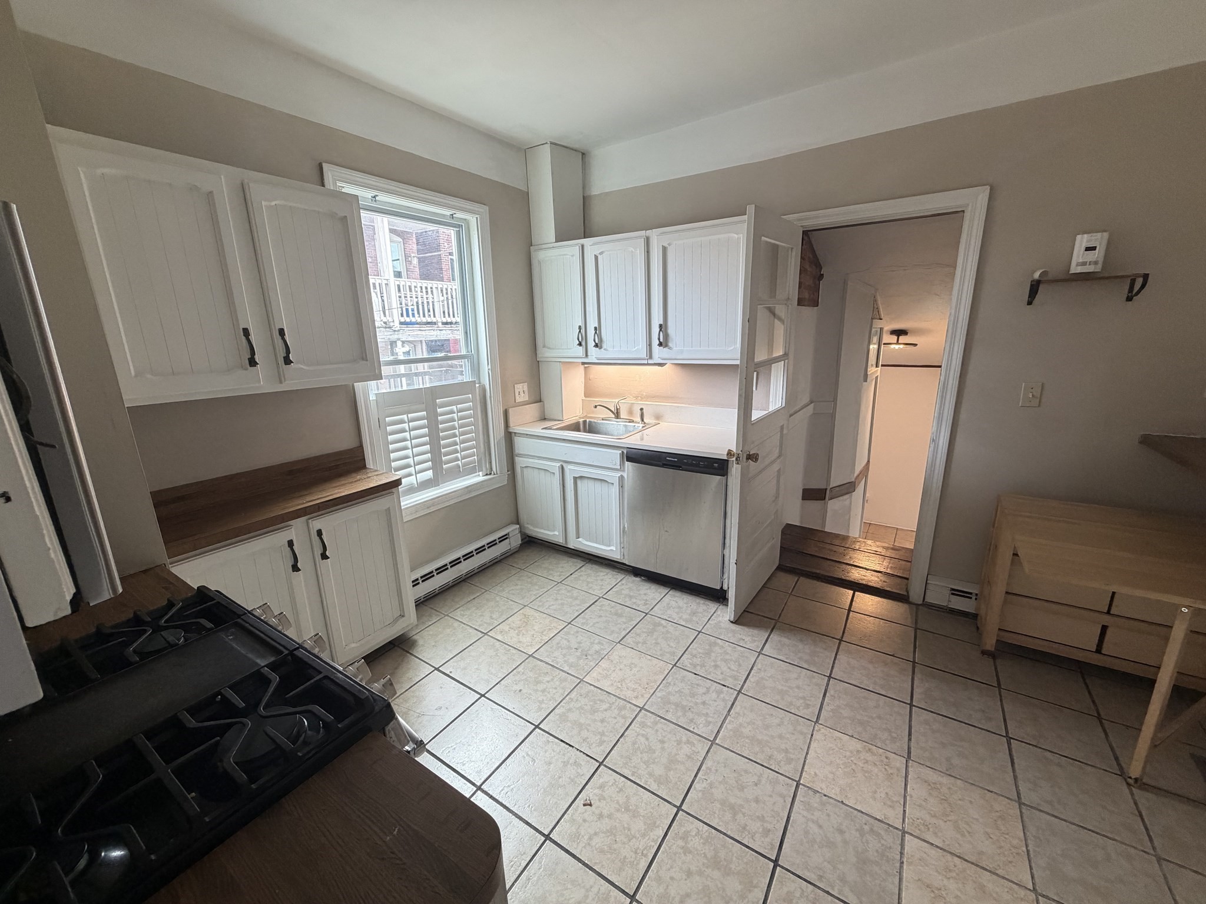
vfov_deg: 85.7
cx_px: 603
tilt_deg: -14.3
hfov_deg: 102.1
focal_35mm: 14
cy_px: 452
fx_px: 488
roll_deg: +2.4
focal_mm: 2.22
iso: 250
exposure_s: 1/120
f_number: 2.2
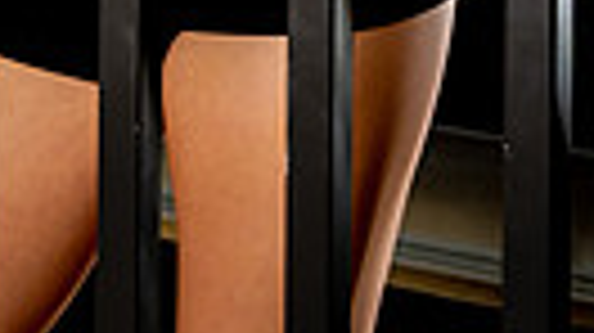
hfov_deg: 12.0
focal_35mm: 178
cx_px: 45
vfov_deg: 6.4
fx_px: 2801
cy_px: -562
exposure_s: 1/250
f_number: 7.1
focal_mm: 50
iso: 400
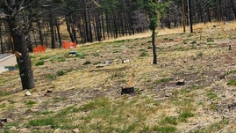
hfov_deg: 32.5
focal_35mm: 45
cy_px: -20
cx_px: 315
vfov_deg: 24.4
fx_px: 281
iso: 50
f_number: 2.2
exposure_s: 1/2054
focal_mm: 2.2
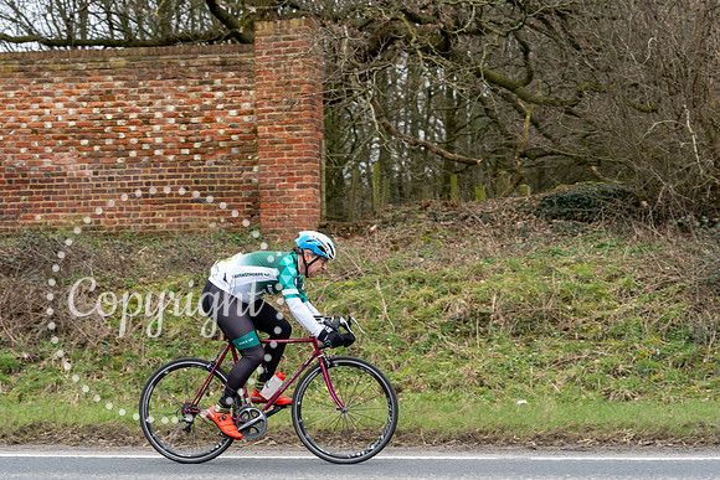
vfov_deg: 16.8
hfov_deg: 24.9
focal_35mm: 81
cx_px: 310
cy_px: 274
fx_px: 1627
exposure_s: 1/1000
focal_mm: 70
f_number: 4.5
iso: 800
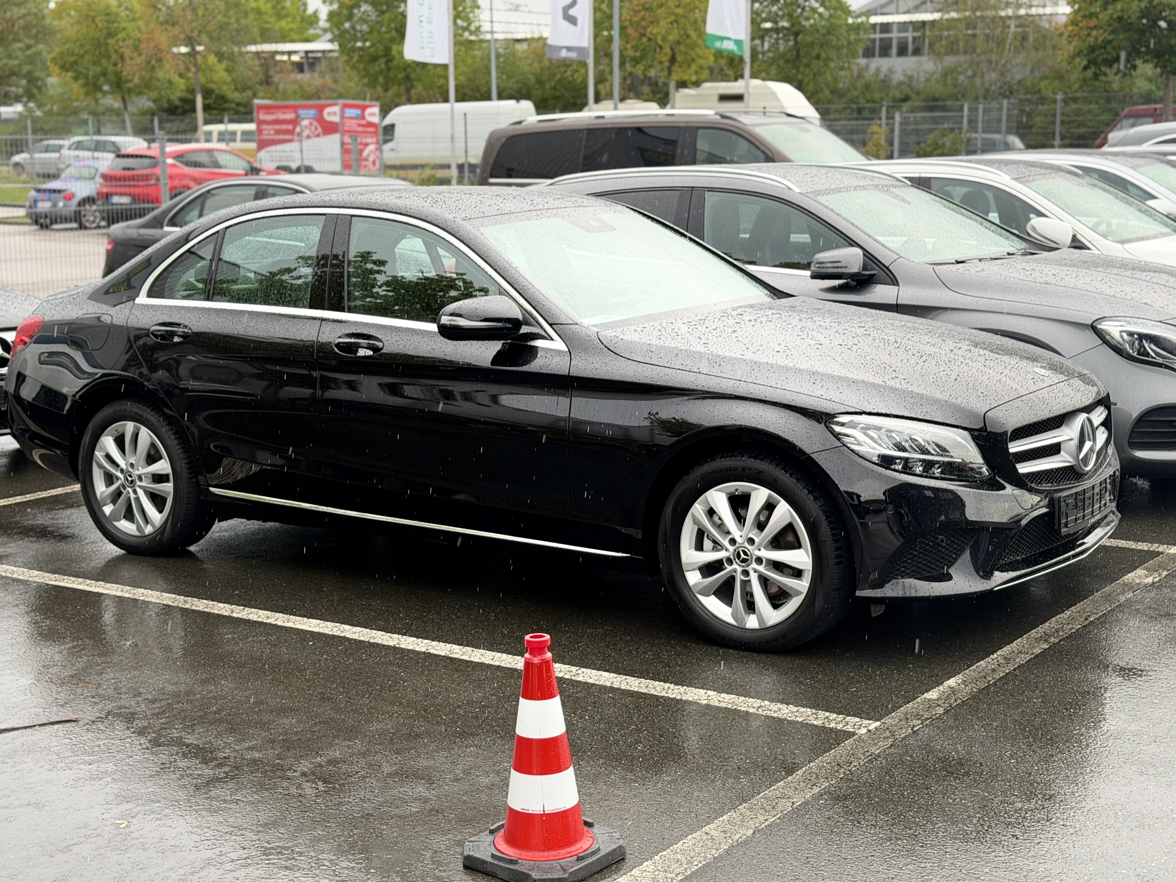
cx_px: 561
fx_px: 1733
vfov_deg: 28.6
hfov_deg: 37.5
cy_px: 465
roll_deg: +1.1
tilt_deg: -10.4
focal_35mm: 51
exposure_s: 1/159
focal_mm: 6.76
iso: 50
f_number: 1.78
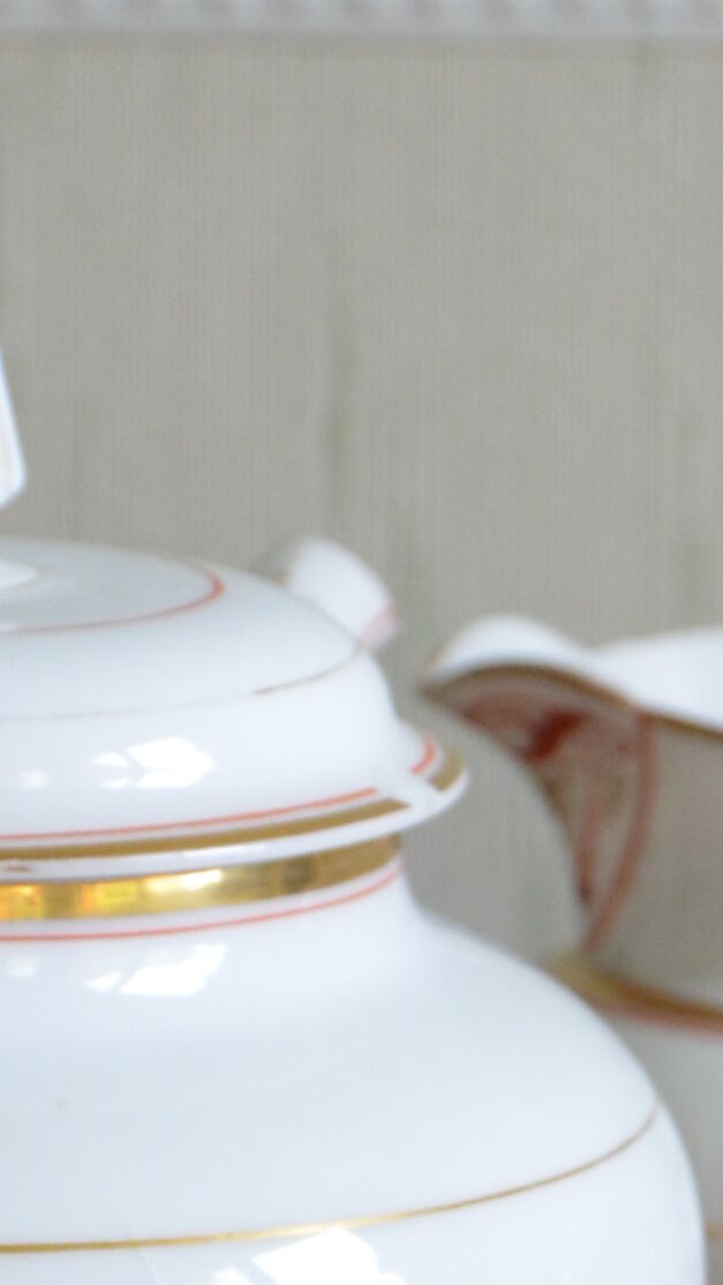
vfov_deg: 6.5
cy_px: 904
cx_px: 452
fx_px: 11344
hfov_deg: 3.7
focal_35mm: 333
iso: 560
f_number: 5.6
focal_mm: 48
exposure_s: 1/60
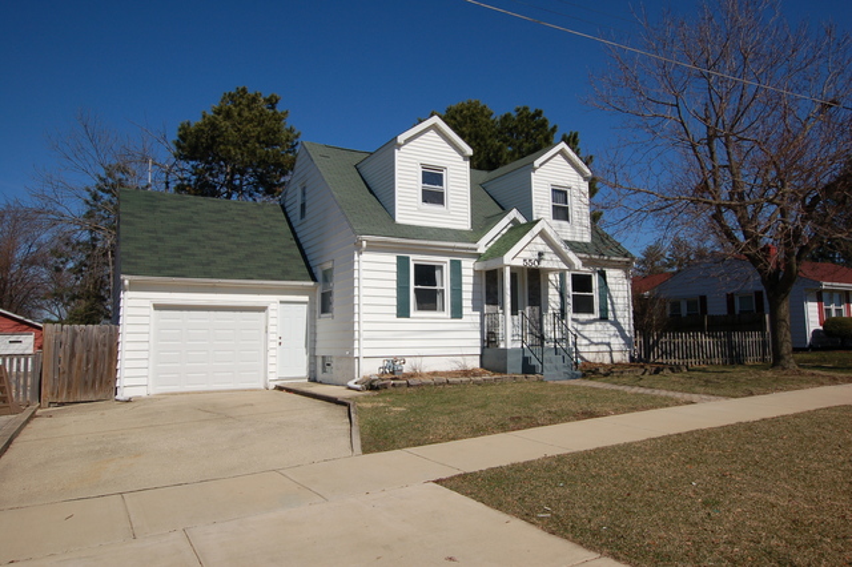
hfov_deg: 70.5
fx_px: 603
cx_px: 426
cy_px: 284
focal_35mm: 26
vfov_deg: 50.4
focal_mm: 17
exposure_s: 1/500
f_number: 11
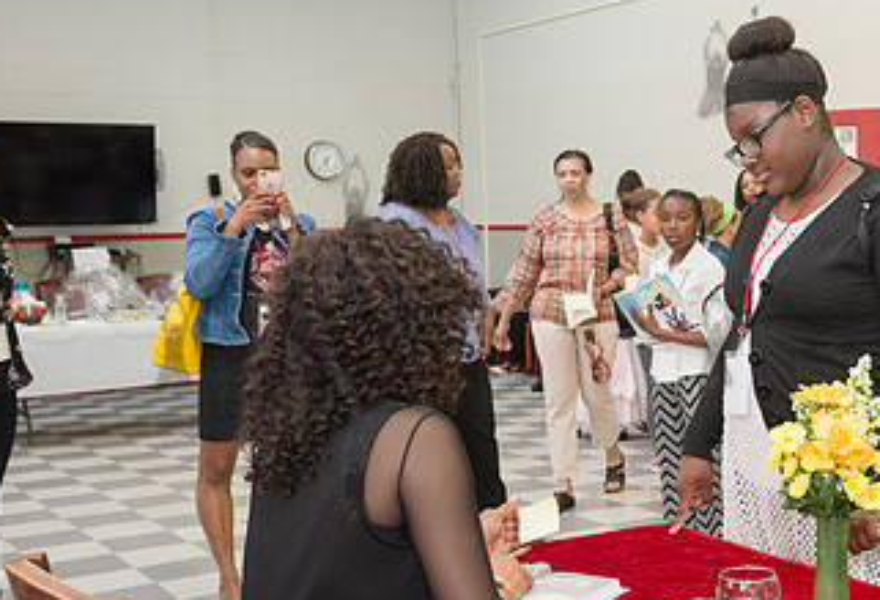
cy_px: 317
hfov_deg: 31.4
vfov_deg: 22.6
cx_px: 762
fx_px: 1502
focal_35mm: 61
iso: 2000
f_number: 4.5
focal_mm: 32
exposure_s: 1/400
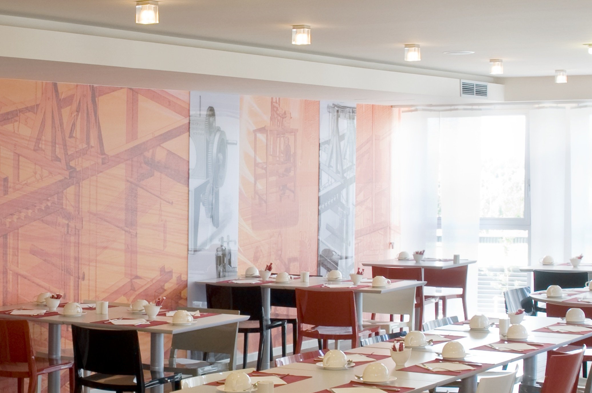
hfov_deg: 35.5
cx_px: 219
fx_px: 920
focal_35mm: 56
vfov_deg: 23.5
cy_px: 353
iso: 200
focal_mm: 18
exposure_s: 1/3
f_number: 9.5
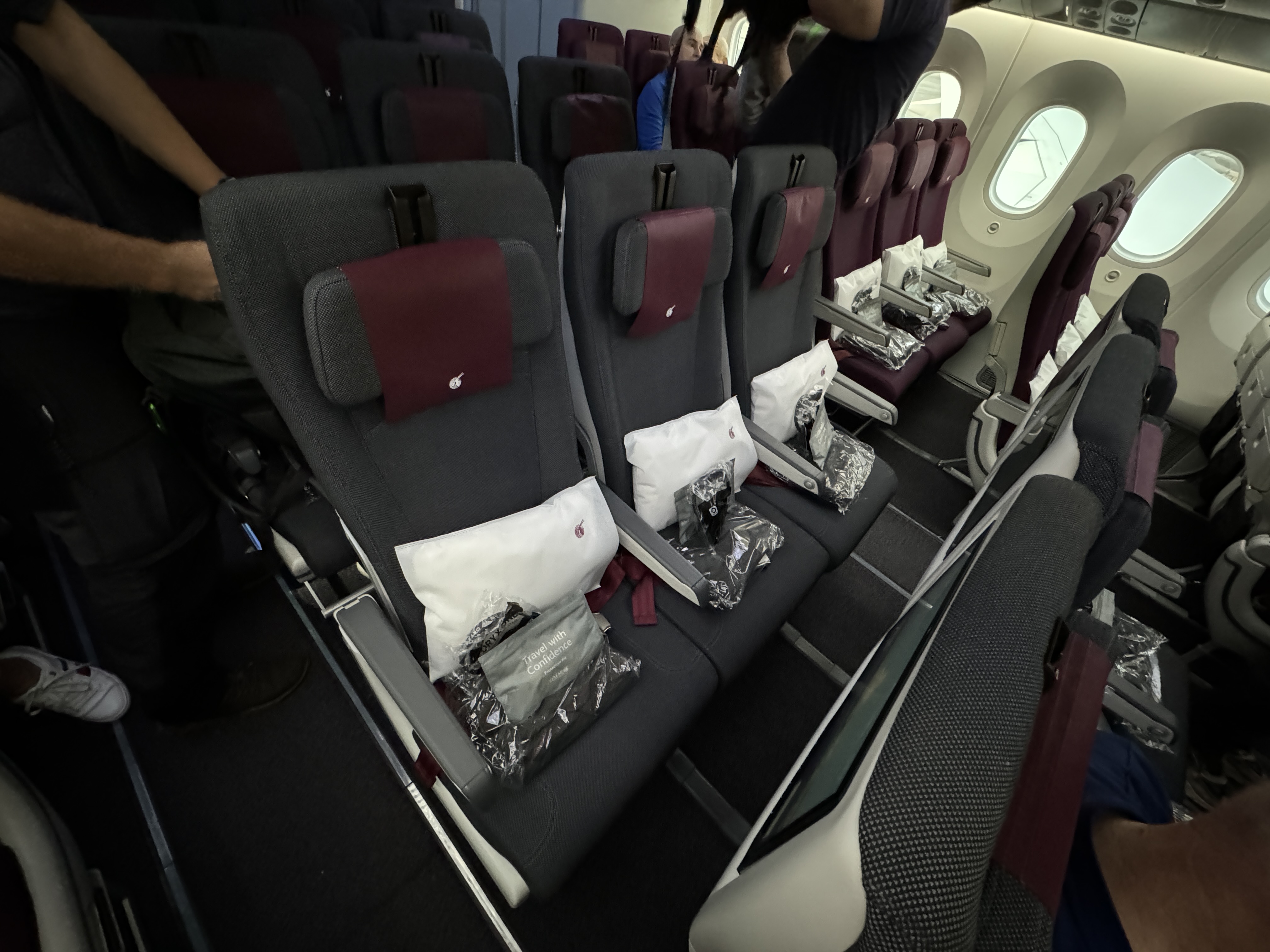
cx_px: 635
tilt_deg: -44.1
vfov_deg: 85.7
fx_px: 514
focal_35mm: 14
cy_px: 476
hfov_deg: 102.1
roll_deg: -15.3
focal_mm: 2.22
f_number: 2.2
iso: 1250
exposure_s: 1/37
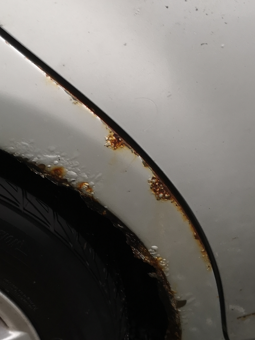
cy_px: 204
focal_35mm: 62
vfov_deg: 31.1
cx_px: 98
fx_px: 609
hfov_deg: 23.6
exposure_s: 1/33.3
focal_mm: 3.95
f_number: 1.8
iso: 320
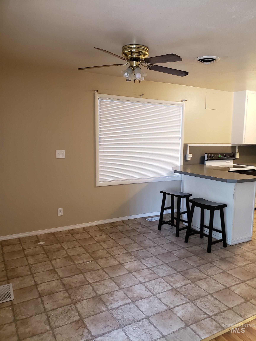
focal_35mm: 26
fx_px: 256
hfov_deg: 53.1
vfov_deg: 67.3
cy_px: 170
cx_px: 128
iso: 320
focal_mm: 4.3
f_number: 2.4
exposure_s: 1/30
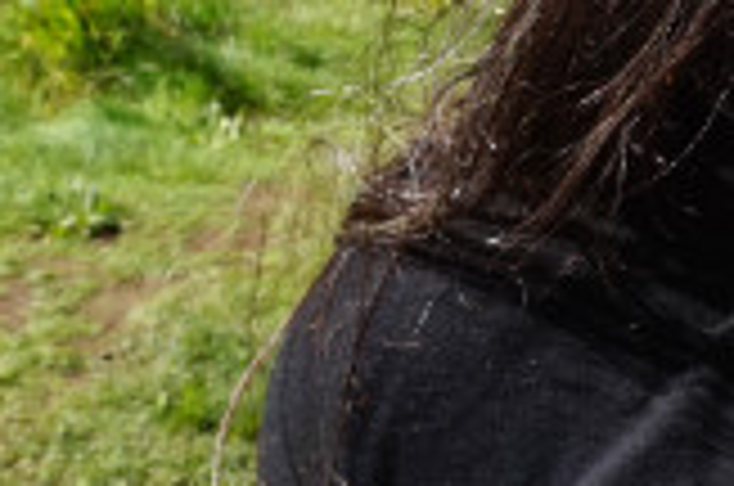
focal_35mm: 118
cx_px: 1063
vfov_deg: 10.8
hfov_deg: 16.1
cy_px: -421
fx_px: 2401
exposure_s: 1/80
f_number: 11
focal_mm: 16
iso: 100
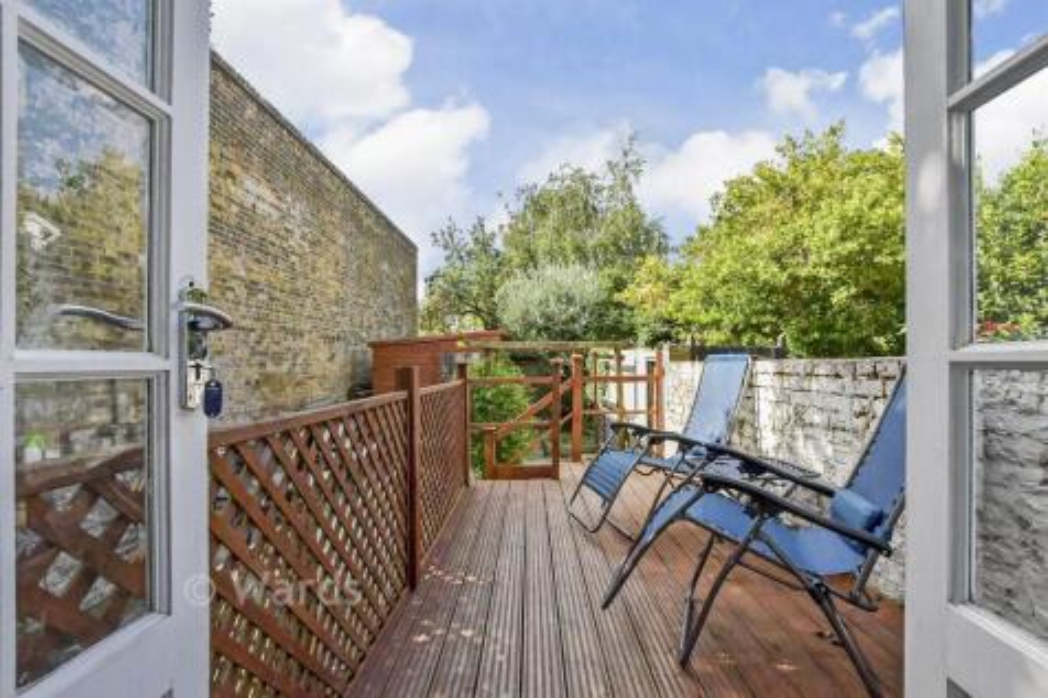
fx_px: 436
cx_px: 524
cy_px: 349
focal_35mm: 15
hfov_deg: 100.4
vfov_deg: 77.3
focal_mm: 10
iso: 4000
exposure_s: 1/4000
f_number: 9
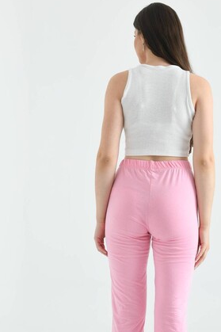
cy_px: 235
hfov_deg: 19.9
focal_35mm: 68
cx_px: 158
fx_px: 627
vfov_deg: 29.4
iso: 100
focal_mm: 38
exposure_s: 1/125
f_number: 6.3
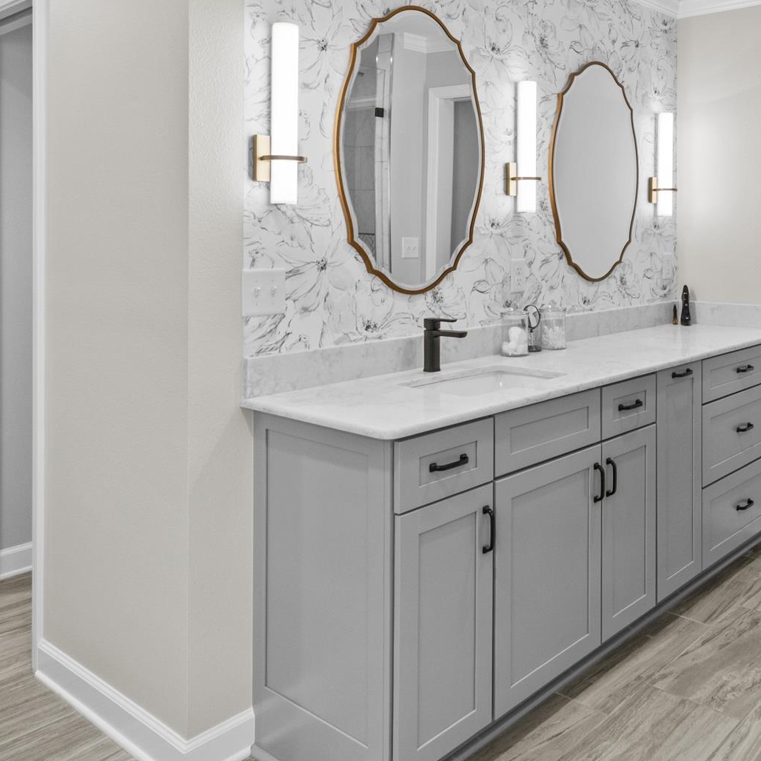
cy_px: 248
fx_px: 771
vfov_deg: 51.5
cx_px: 608
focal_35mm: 31
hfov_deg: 49.5
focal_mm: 10
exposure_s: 1/4
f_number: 8
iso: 400
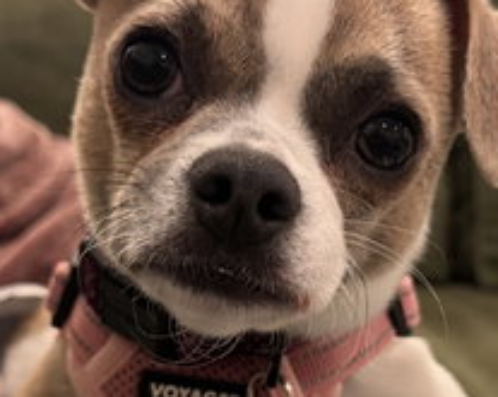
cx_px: 257
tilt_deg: -11.5
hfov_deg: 27.9
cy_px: 289
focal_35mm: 68
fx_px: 1001
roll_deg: -2.8
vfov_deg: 22.3
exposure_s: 1/60
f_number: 1.78
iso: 320
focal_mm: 6.76
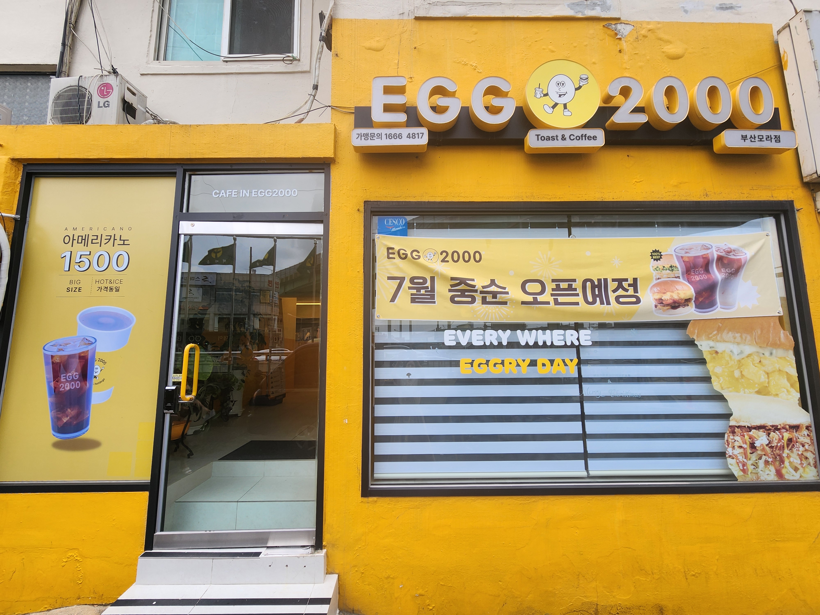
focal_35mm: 13
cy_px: 308
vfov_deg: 89.9
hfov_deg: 106.2
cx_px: 410
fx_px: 308
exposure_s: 1/599
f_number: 2.2
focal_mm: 2.2
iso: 50
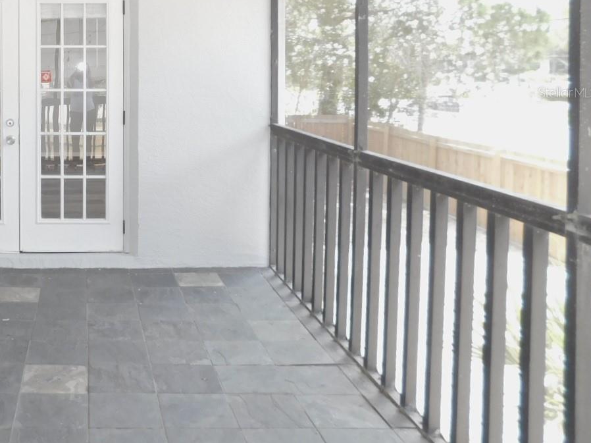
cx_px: 74
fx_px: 700
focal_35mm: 41
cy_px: 92
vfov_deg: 34.1
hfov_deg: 42.5
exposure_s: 1/40
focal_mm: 4
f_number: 3
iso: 125
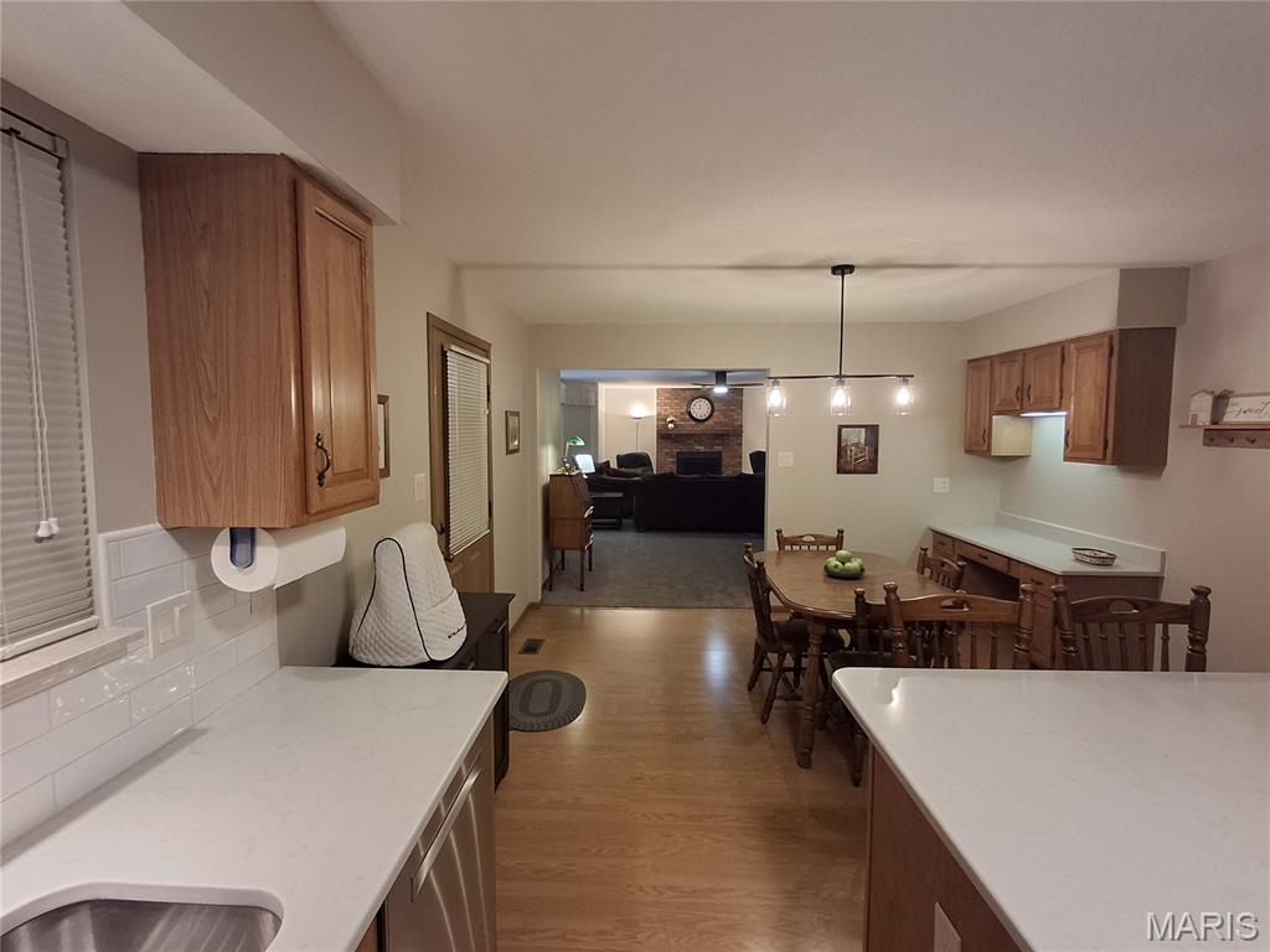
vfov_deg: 78.1
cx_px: 635
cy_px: 476
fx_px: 587
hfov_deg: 94.5
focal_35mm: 16
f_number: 2.2
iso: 125
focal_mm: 1.64
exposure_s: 1/40
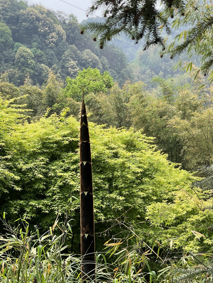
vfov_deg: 27.4
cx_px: 109
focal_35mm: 71
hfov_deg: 20.7
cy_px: 151
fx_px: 583
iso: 20
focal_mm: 7.5
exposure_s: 1/328
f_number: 2.2
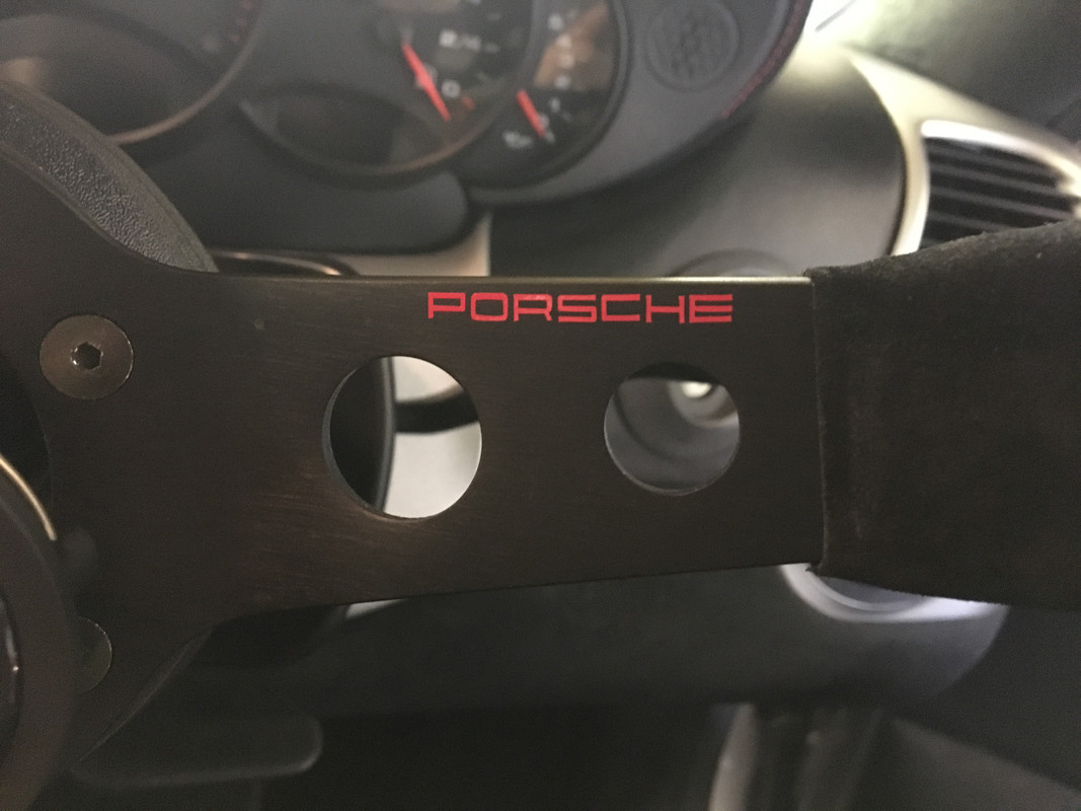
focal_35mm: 29
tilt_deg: -20.0
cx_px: 540
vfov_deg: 48.2
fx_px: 906
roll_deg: -10.5
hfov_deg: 61.7
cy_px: 406
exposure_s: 1/17
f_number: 2.2
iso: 800
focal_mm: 4.15
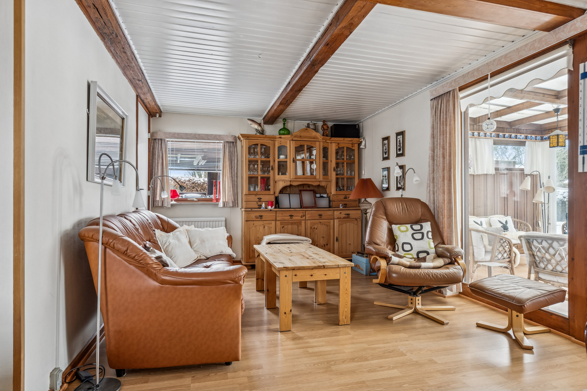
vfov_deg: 56.1
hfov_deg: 77.3
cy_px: 196
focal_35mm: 22
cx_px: 294
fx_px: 367
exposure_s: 1
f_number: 8
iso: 200
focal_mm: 15
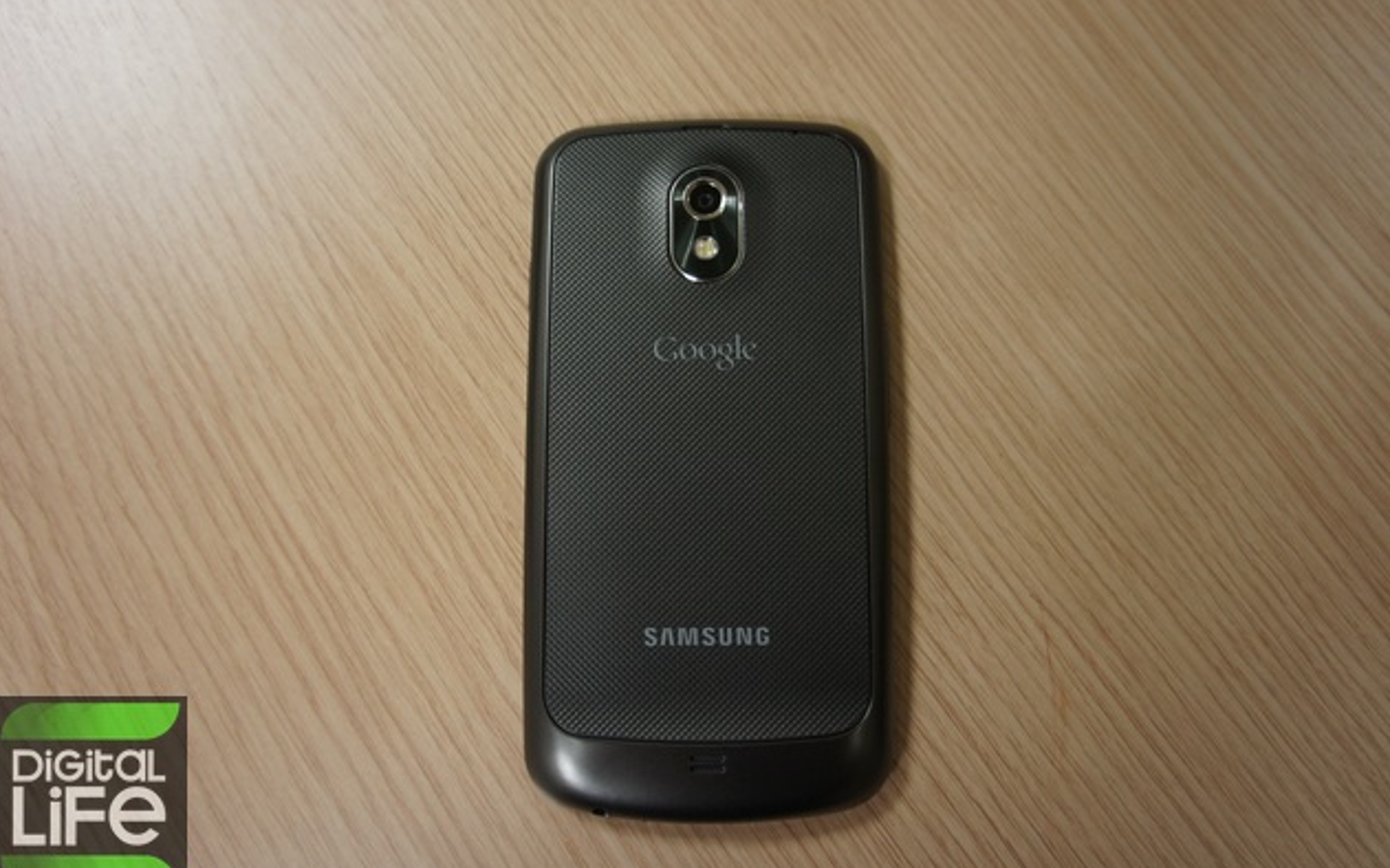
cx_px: 694
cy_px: 432
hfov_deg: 61.2
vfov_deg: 40.6
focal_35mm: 31
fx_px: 1174
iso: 200
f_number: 4
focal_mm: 20
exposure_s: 1/30
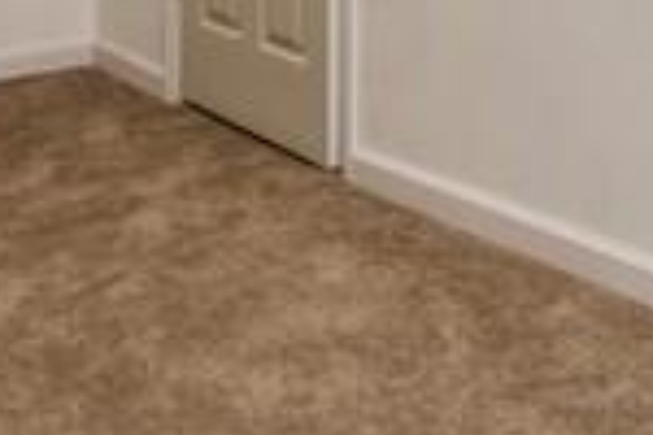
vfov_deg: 14.6
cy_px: -304
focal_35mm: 84
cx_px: 503
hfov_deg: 23.9
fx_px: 1524
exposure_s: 1/10
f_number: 11
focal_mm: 14
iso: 400
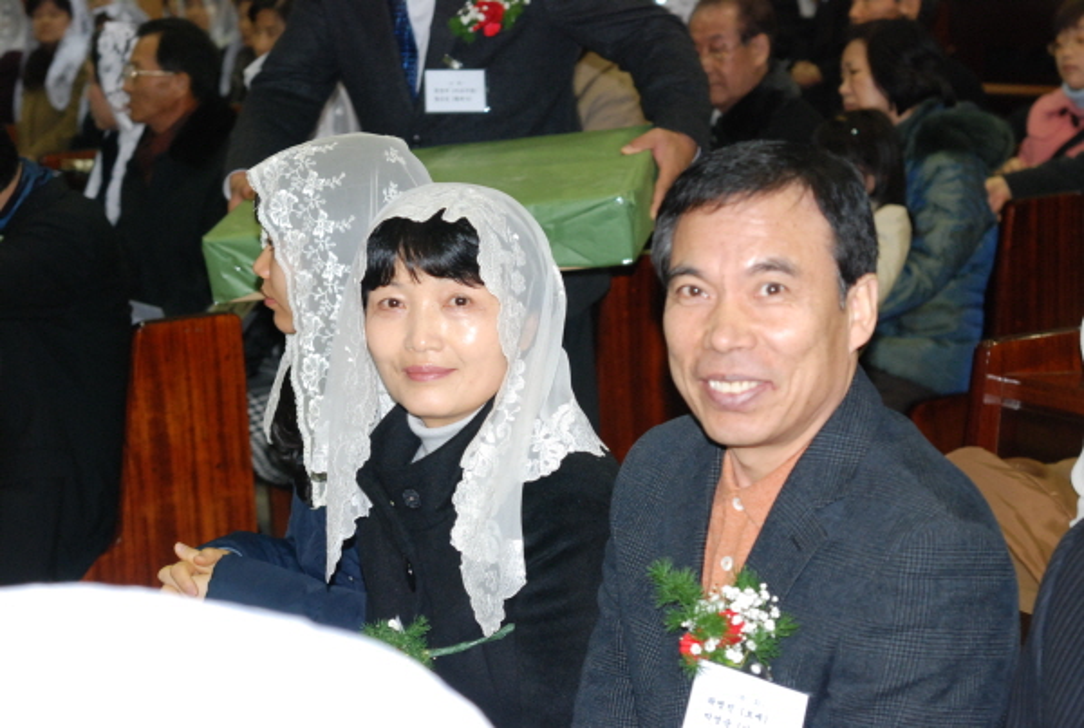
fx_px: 2626
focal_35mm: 87
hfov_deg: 23.3
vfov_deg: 15.8
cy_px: 364
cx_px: 542
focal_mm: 58
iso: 800
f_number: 5
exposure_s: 1/60
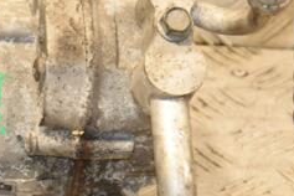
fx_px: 2321
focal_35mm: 284
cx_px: 0
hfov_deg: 7.2
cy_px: 127
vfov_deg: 4.8
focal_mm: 75
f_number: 5.3
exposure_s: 1/160
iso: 800
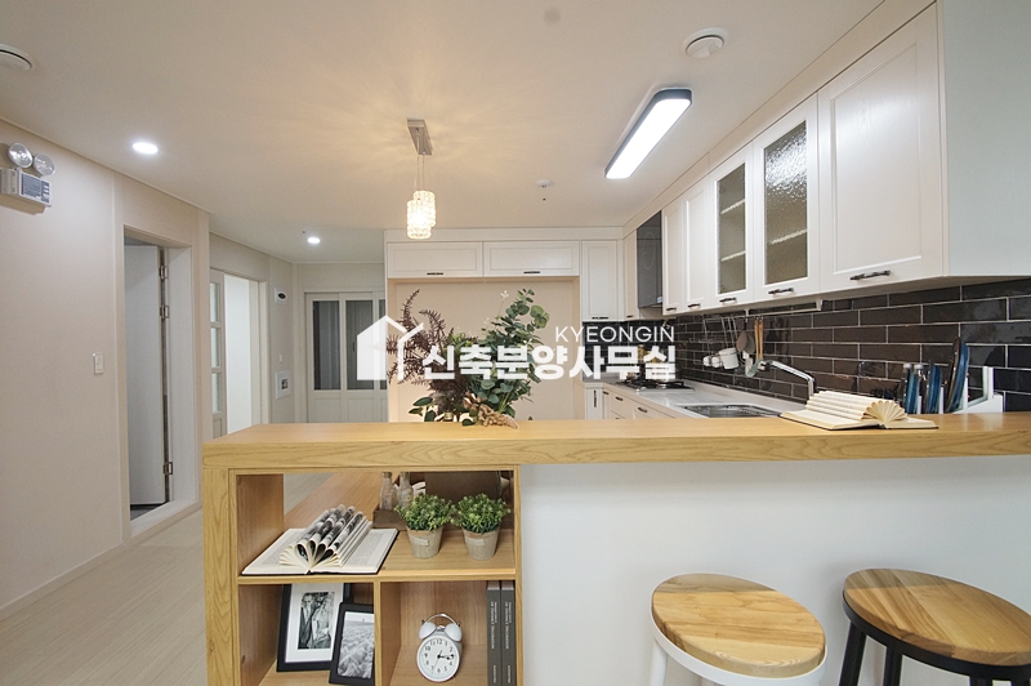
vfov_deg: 77.2
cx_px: 516
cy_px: 343
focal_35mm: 15
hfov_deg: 100.4
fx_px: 429
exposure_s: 1/20
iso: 800
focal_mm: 10
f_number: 9
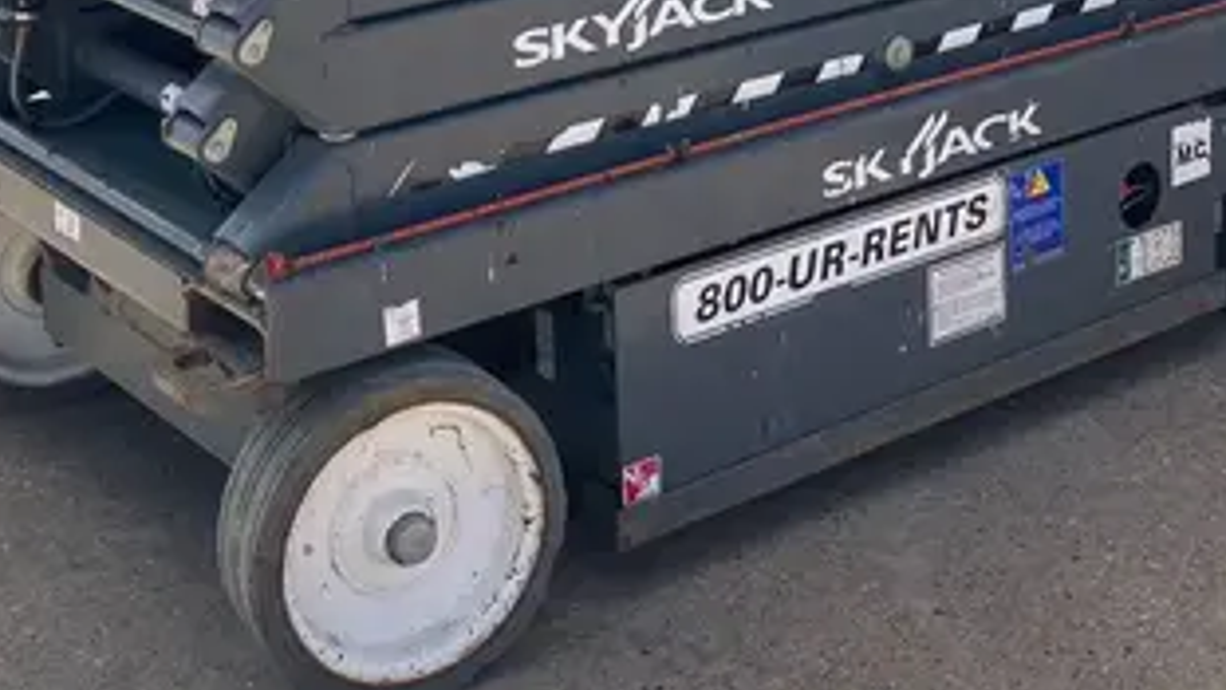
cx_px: 627
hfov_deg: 29.3
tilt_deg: -5.3
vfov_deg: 15.4
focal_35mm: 72
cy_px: -369
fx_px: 2341
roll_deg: +2.1
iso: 32
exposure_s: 1/736
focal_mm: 3.99
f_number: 1.8
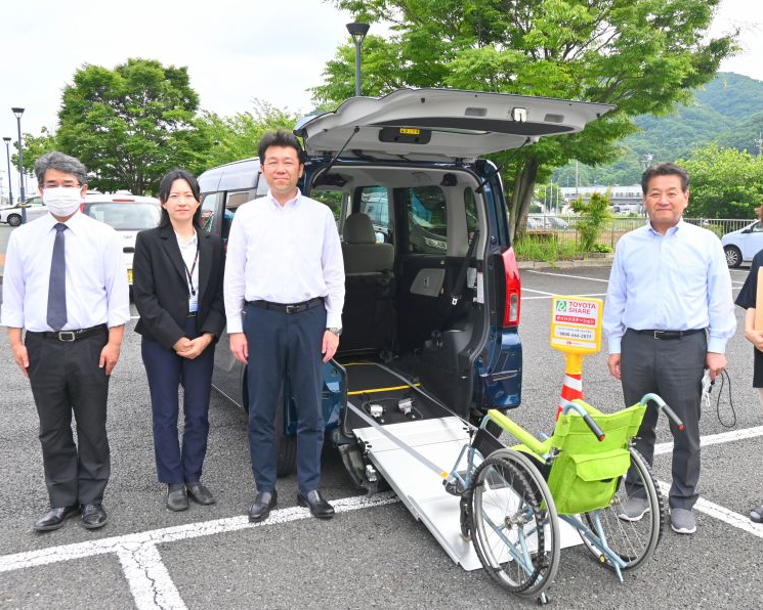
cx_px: 426
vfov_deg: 43.4
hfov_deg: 52.7
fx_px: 768
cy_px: 305
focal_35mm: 34
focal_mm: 20
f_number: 5.6
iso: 450
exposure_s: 1/1000
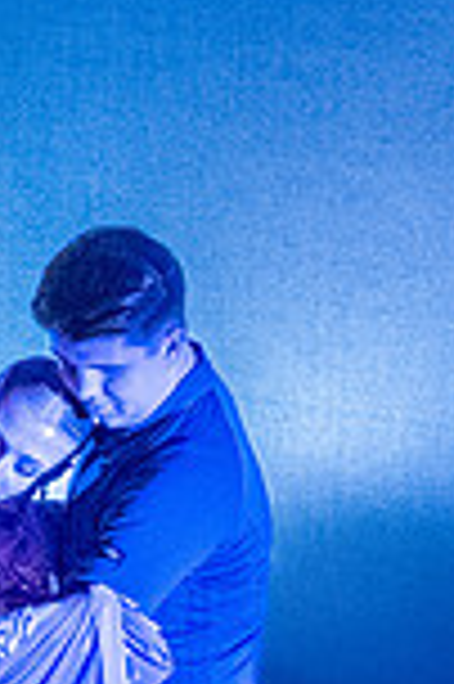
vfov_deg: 5.4
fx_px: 7242
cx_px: -533
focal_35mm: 382
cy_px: 522
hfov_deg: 3.6
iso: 8000
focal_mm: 47
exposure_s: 1/200
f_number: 2.8
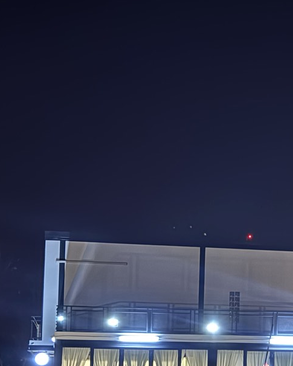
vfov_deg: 16.4
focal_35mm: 116
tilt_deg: +4.8
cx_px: 449
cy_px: 298
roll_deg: -0.2
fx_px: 1257
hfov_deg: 12.6
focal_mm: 6.76
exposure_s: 1/14
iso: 1600
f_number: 1.78
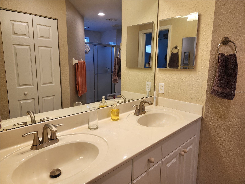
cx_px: 122
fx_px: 163
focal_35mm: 23
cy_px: 92
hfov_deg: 73.9
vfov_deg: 58.9
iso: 64
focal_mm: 5.4
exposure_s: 1/120
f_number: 1.8
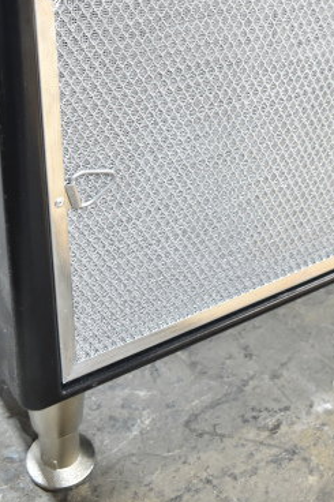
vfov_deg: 23.3
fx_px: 1142
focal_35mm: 82
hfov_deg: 16.5
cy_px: -48
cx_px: 258
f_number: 3.8
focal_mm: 22
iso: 800
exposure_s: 1/30
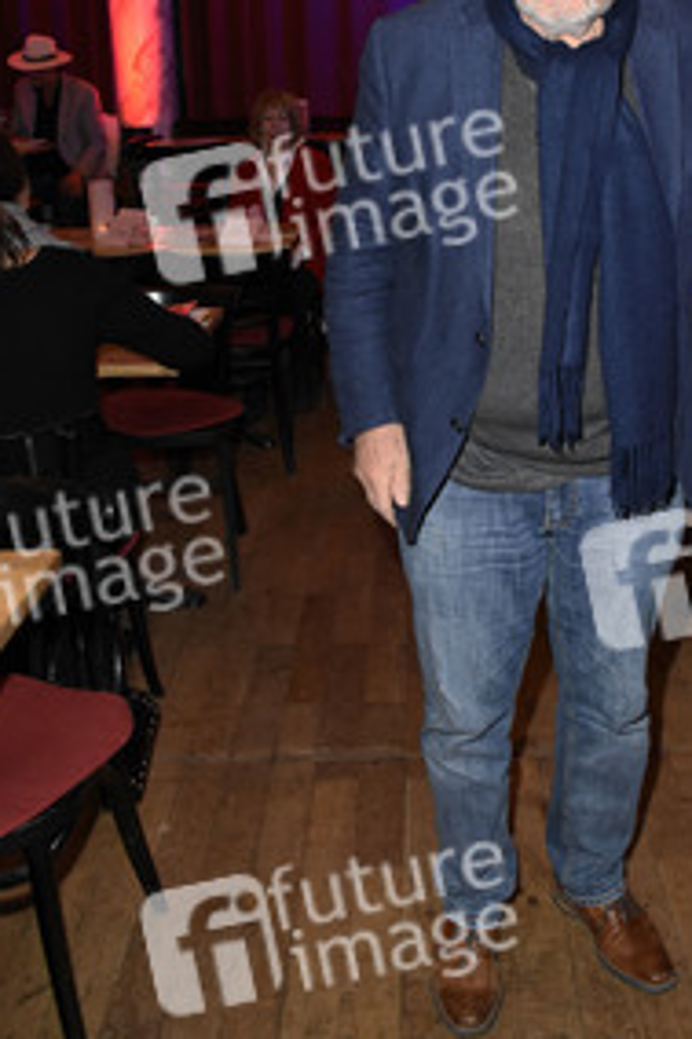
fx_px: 1097
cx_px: 436
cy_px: 380
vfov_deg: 50.1
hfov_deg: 34.8
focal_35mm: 38
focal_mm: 18
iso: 3200
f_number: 6.3
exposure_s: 1/60
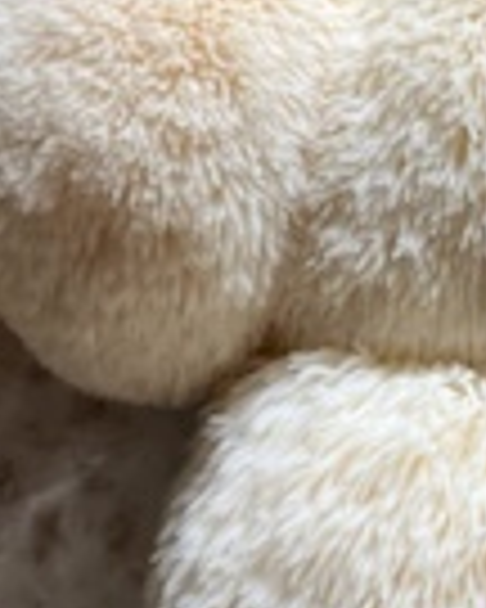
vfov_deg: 20.3
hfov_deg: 15.4
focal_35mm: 94
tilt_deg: -10.7
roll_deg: -0.6
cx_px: 664
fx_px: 1690
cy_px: 212
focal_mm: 5.1
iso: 100
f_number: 1.6
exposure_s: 1/100
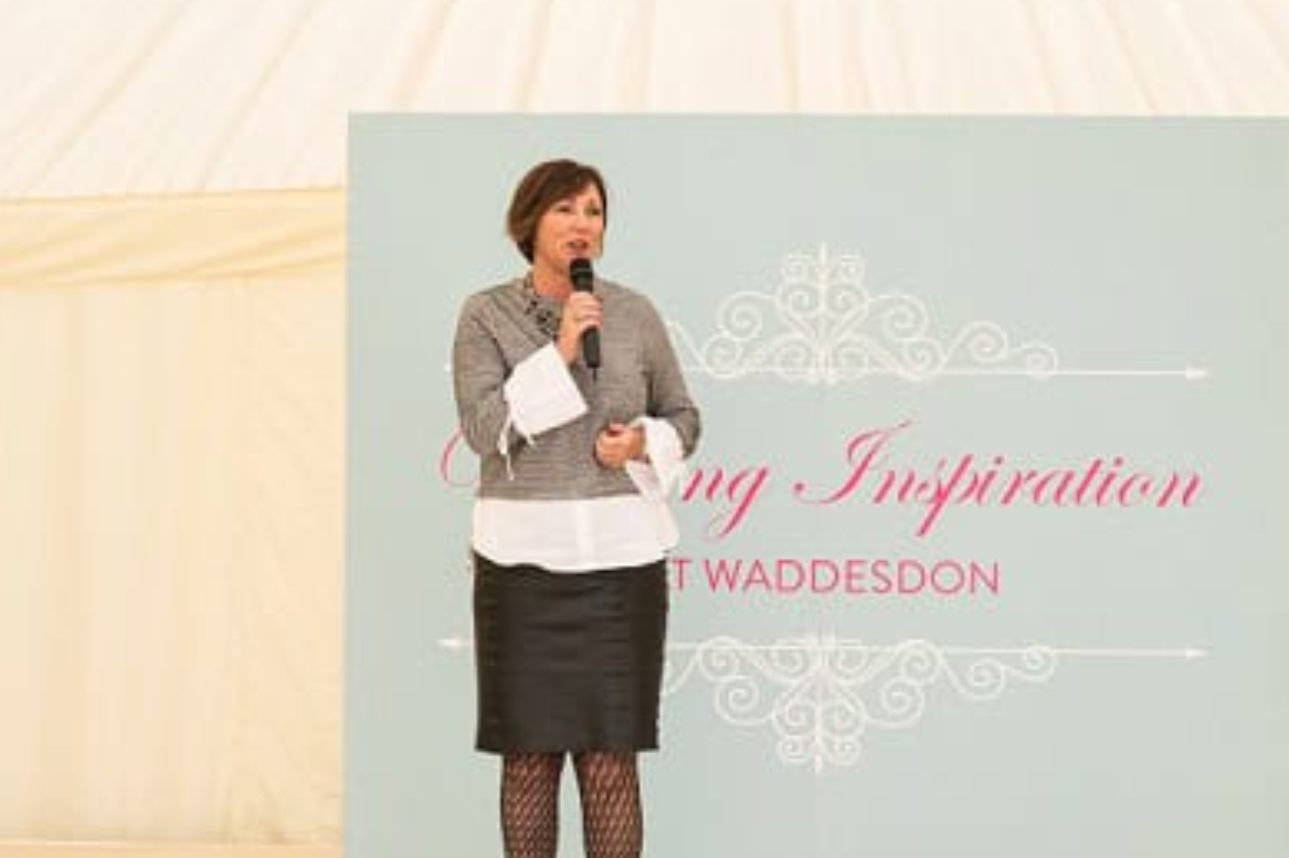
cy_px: 383
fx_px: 4223
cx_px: 575
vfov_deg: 11.6
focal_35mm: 118
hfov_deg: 17.3
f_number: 5.6
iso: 800
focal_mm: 70
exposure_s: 1/1250
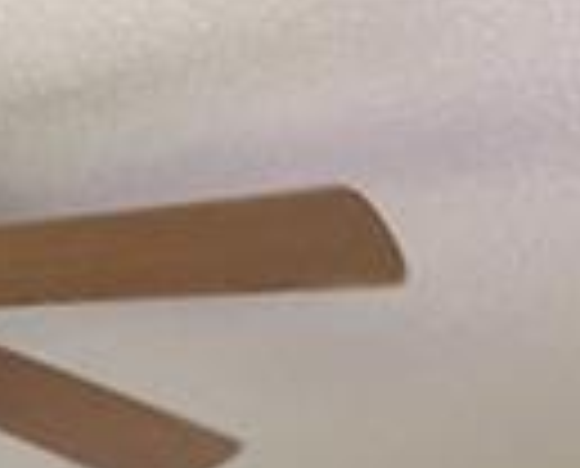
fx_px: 2410
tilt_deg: -2.4
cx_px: 45
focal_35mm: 140
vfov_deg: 9.9
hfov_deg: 13.6
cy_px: 1066
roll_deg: -0.7
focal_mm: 4.15
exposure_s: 1/30
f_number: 2.2
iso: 50
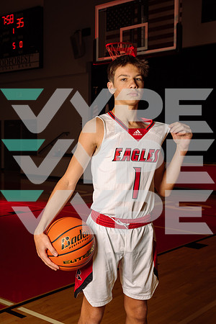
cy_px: 162
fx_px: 432
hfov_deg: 28.1
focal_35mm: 48
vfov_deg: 41.1
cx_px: 108
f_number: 8
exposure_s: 1/250
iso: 250
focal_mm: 48
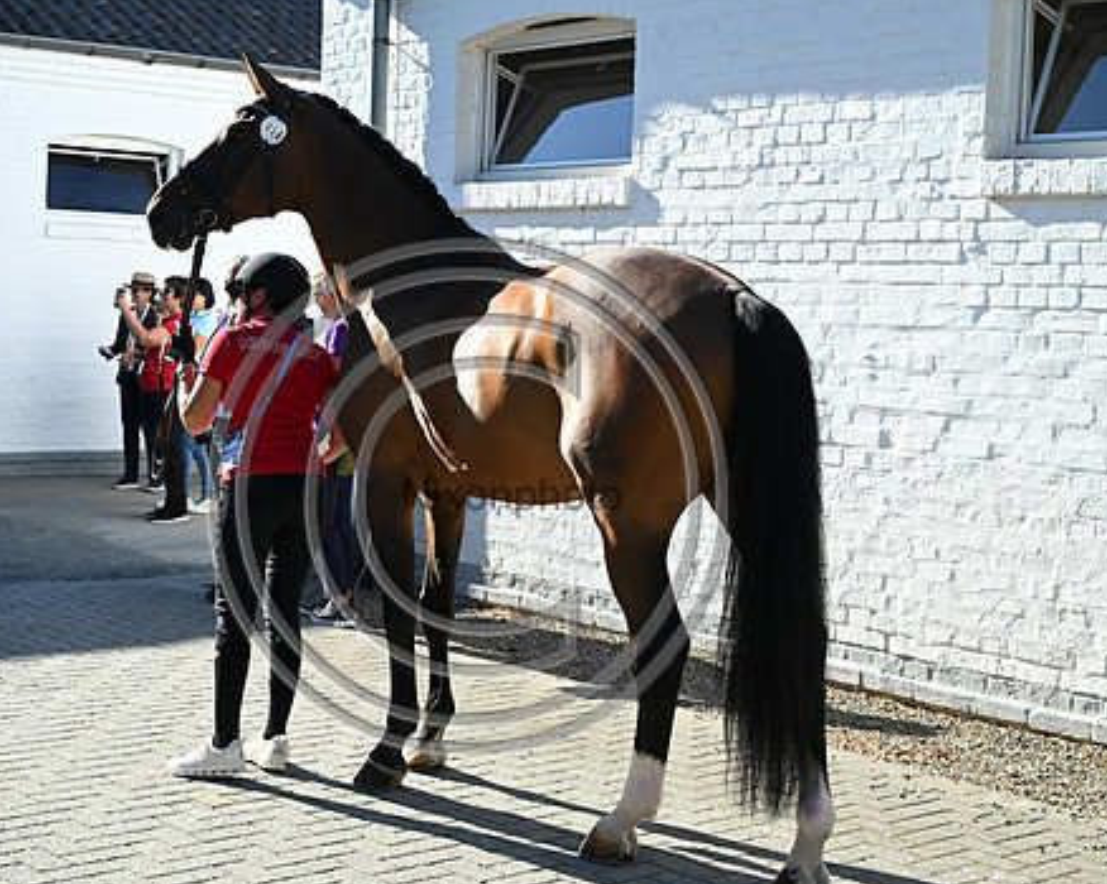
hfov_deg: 33.5
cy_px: 461
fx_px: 1834
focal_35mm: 56
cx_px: 440
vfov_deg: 27.1
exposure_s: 1/1600
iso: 900
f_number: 5.6
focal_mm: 45
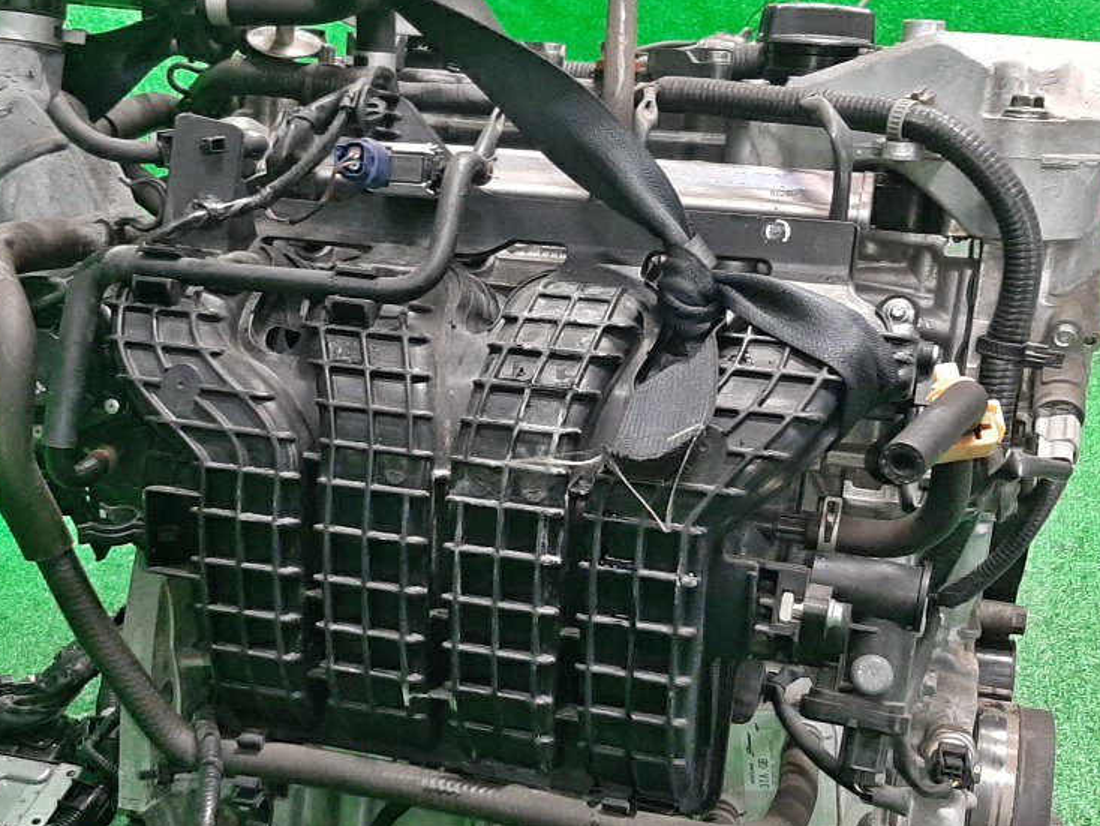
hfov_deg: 37.1
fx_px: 1621
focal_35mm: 51
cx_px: 373
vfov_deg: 28.5
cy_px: 516
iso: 244
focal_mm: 3.93
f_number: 1.7
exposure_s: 1/50
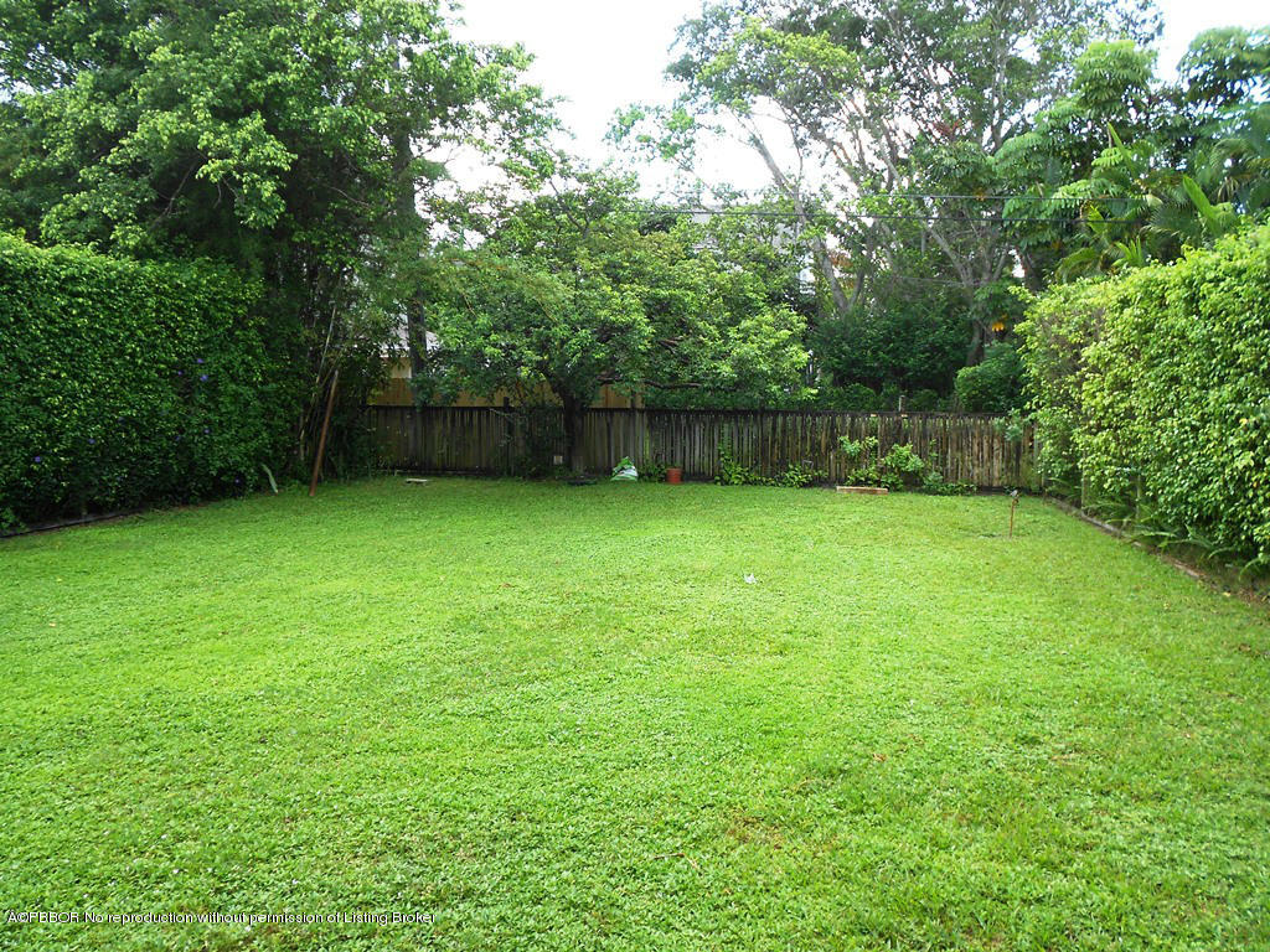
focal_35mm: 29
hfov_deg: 61.7
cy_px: 476
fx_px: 1064
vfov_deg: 48.2
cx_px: 635
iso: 80
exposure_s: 1/80
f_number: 3.4
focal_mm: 5.1
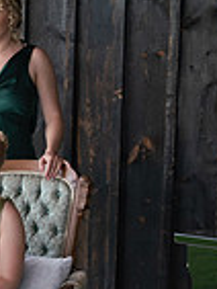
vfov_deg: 14.1
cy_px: 282
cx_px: -160
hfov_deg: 10.2
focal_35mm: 138
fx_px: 1152
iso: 400
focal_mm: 35
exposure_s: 1/125
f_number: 5
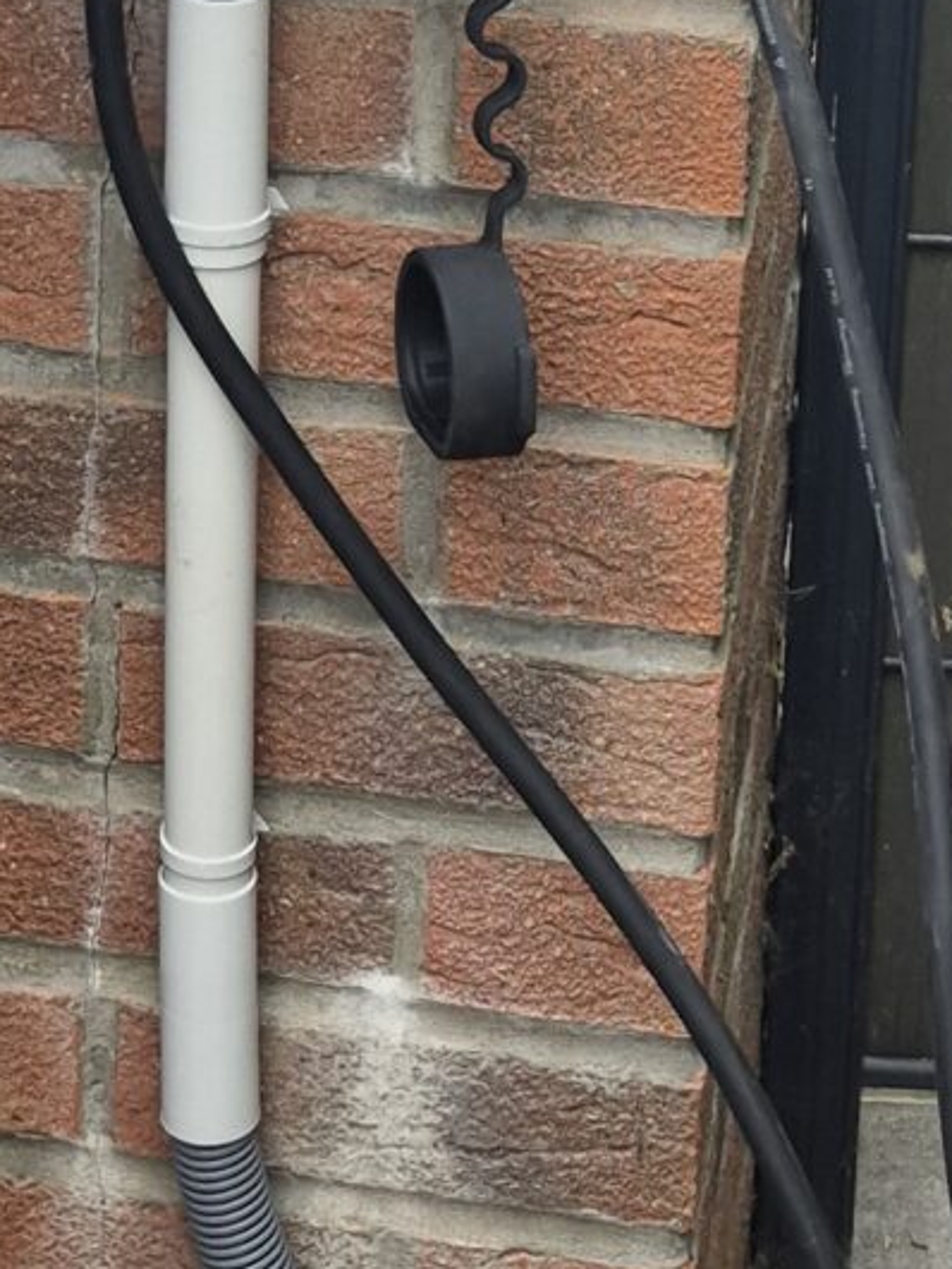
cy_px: -297
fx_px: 4067
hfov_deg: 13.3
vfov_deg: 16.9
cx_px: 261
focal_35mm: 111
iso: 25
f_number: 1.8
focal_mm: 5.4
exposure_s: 1/216
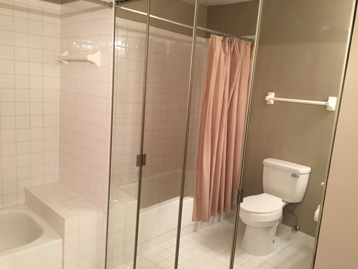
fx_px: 300
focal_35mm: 29
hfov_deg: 61.7
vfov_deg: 48.2
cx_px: 179
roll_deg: -3.6
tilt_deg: -8.0
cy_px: 134
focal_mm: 4.15
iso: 160
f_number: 2.2
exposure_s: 1/30
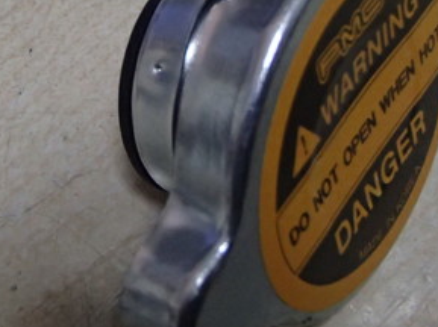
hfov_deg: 23.5
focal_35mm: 82
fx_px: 1036
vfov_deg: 17.7
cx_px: 82
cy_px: 34
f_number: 4.7
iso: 800
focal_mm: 6.64
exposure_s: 1/80
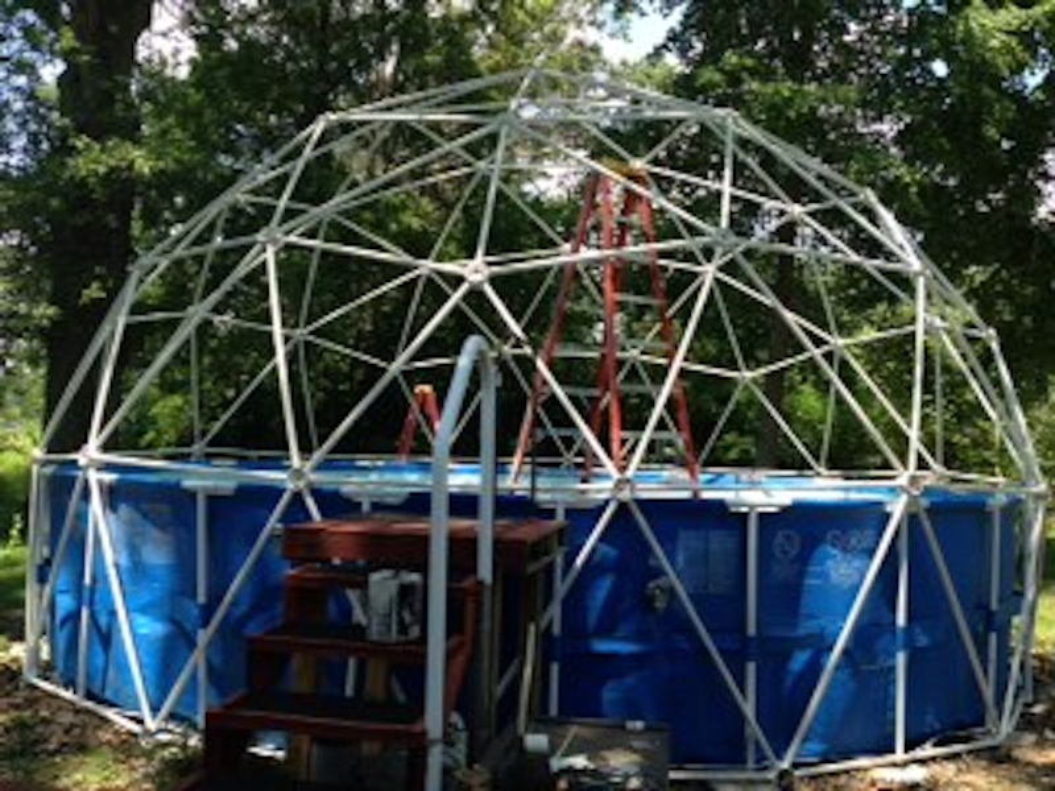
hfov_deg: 55.4
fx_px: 1006
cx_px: 528
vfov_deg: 42.9
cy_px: 396
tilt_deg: +4.7
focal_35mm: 33
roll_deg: -1.9
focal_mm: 4.12
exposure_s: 1/417
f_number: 2.4
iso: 50
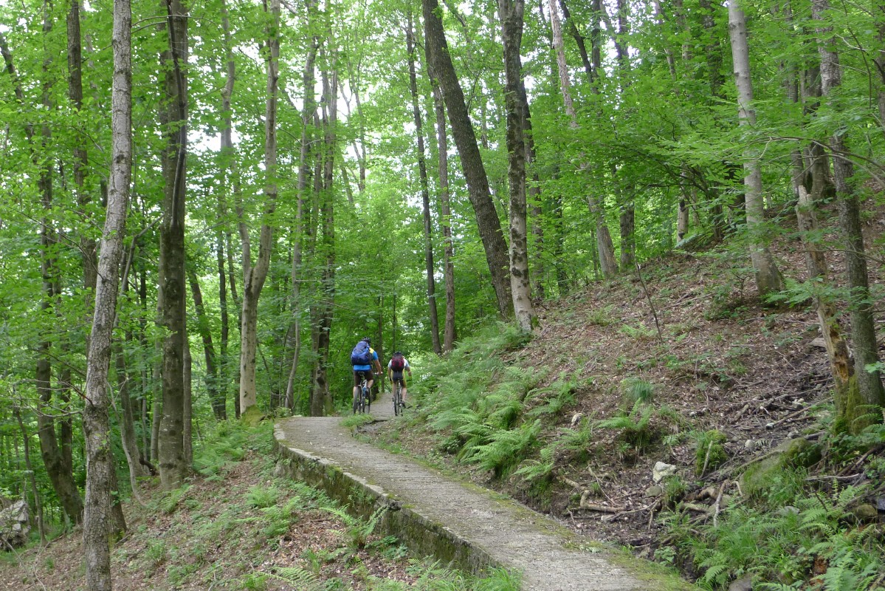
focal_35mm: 50
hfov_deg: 39.6
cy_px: 296
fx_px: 1229
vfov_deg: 27.0
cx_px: 442
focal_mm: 10.7
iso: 200
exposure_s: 1/80
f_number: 2.7
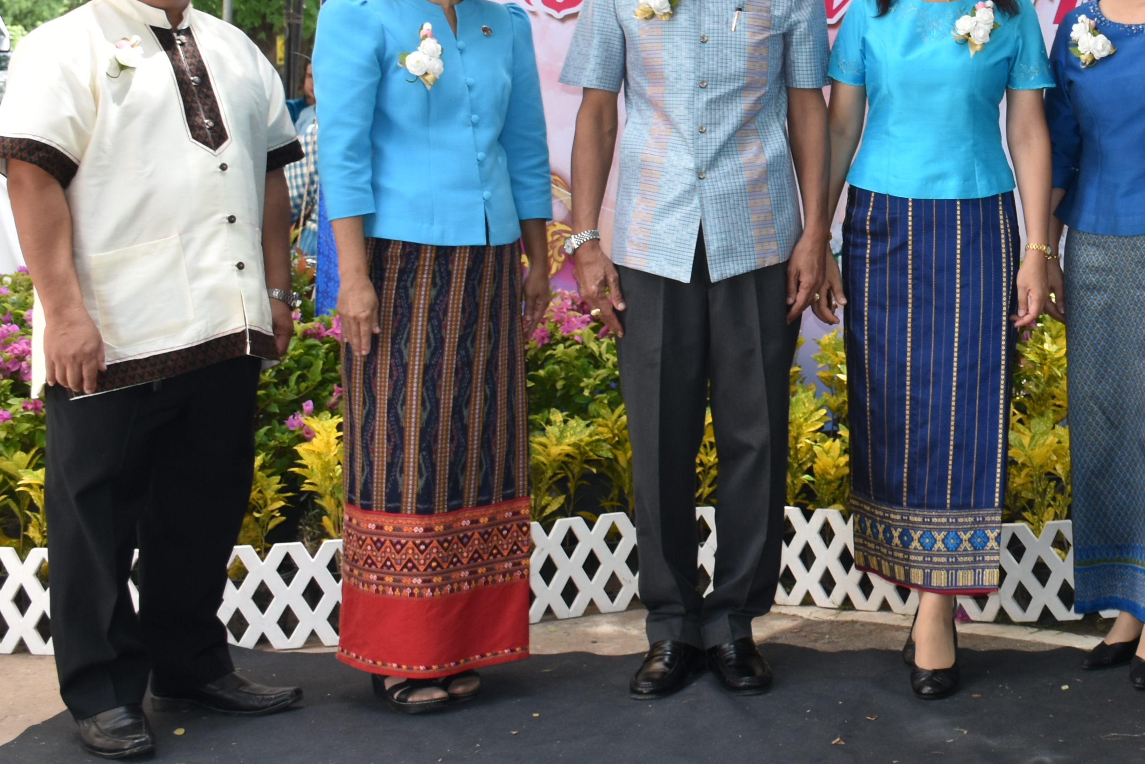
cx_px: 1136
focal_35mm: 72
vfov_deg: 18.6
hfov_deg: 26.6
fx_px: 2290
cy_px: 70
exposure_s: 1/125
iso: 200
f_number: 5.6
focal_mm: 22
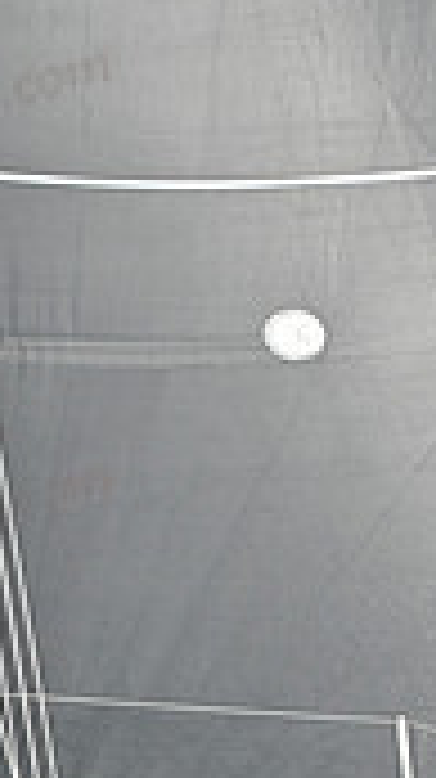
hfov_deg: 4.4
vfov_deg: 8.1
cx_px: -751
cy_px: 843
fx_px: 5439
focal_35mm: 264
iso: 320
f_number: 6.3
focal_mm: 75
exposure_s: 1/1250
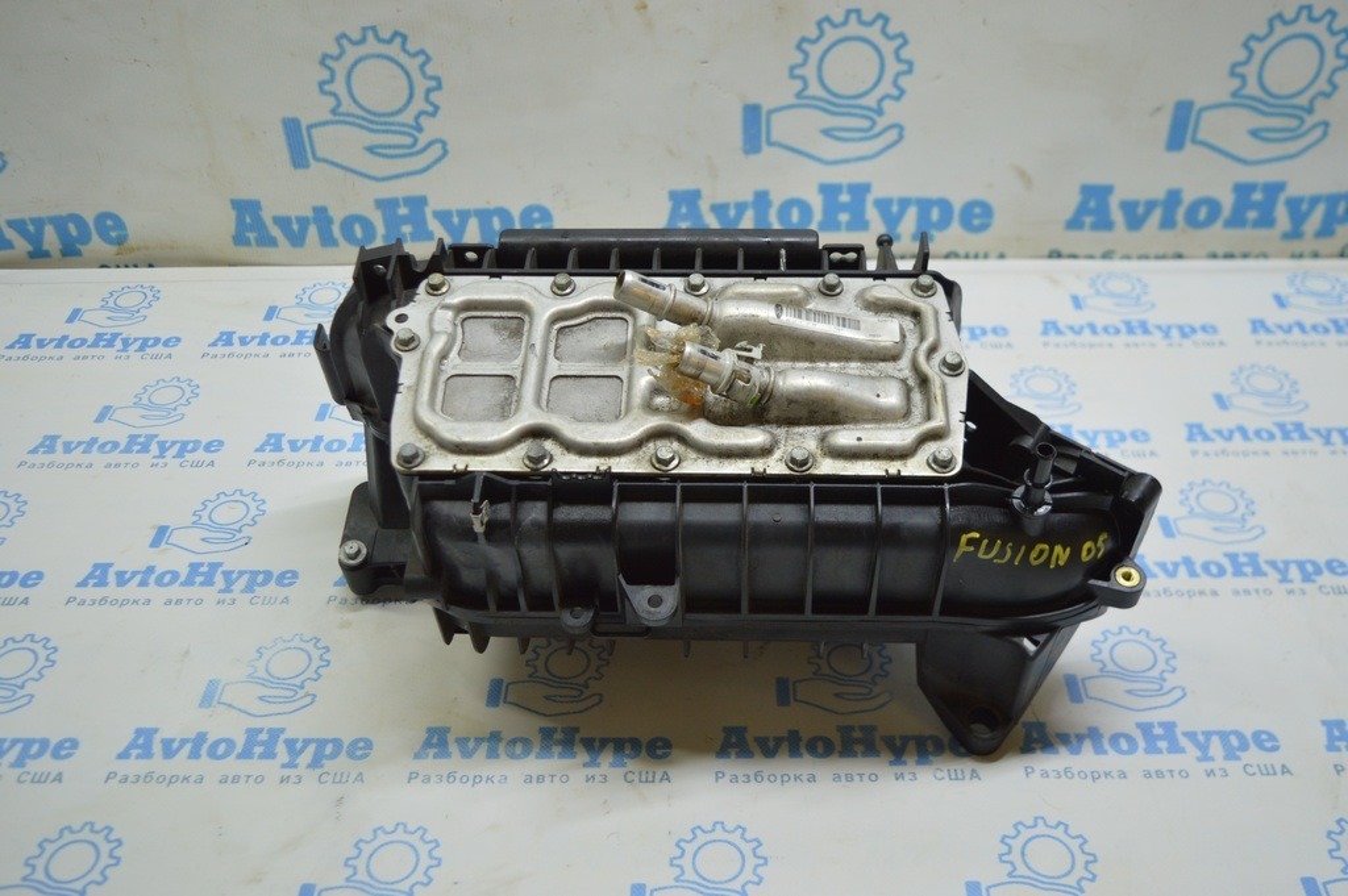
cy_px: 448
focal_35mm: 36
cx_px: 674
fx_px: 1347
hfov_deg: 53.2
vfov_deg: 36.8
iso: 400
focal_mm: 24
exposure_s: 1/60
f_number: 4
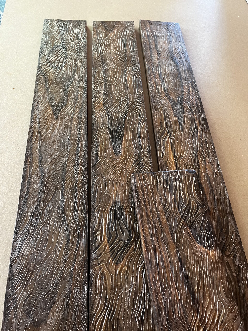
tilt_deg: -58.8
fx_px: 248
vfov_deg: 67.3
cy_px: 166
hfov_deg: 53.1
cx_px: 124
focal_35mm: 26
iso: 500
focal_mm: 5.1
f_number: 1.6
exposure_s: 1/53
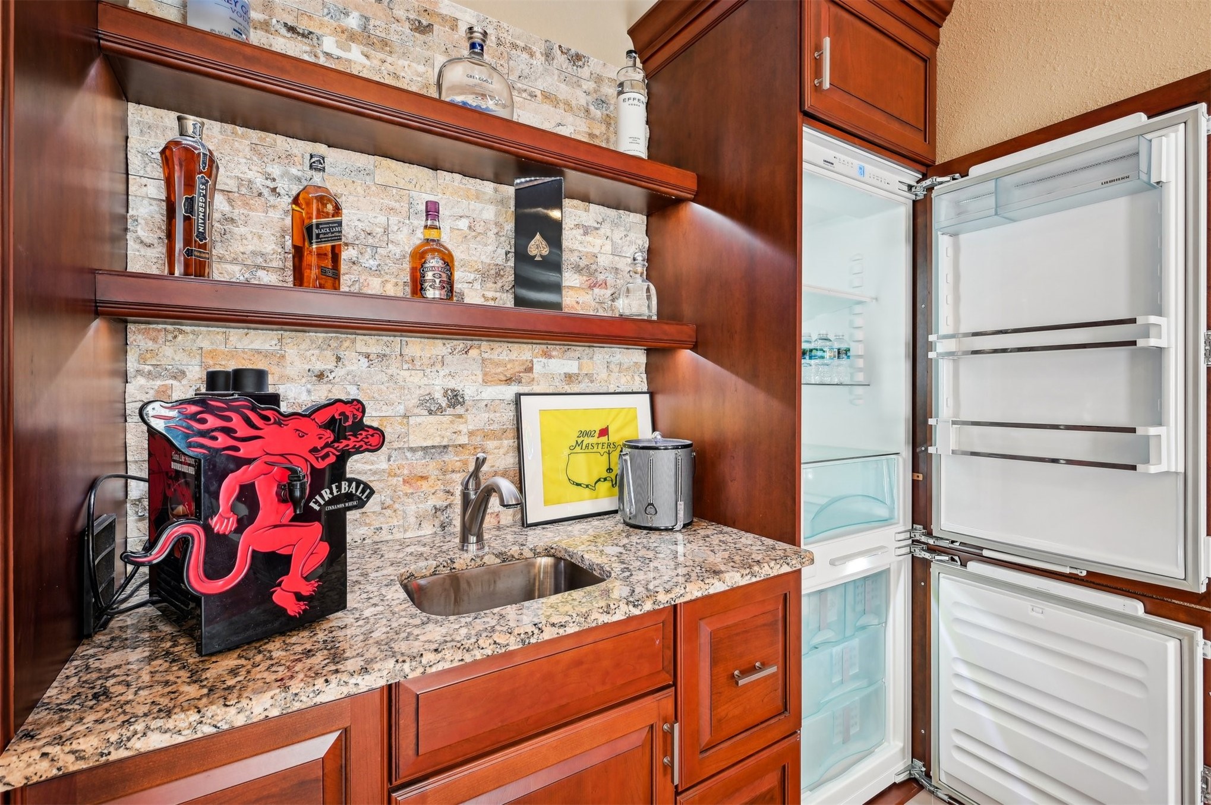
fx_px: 538
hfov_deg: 96.8
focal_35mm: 16
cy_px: 402
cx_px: 606
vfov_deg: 73.6
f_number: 8
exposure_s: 1/4
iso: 400
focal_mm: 16
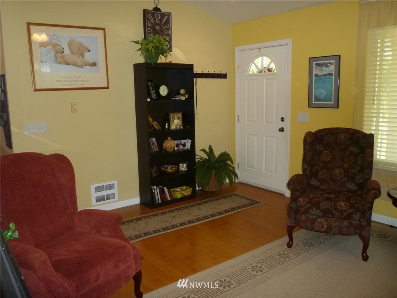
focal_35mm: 29
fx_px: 333
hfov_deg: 61.7
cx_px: 198
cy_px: 149
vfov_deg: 48.2
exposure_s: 1/60
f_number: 3.3
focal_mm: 5.2
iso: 320
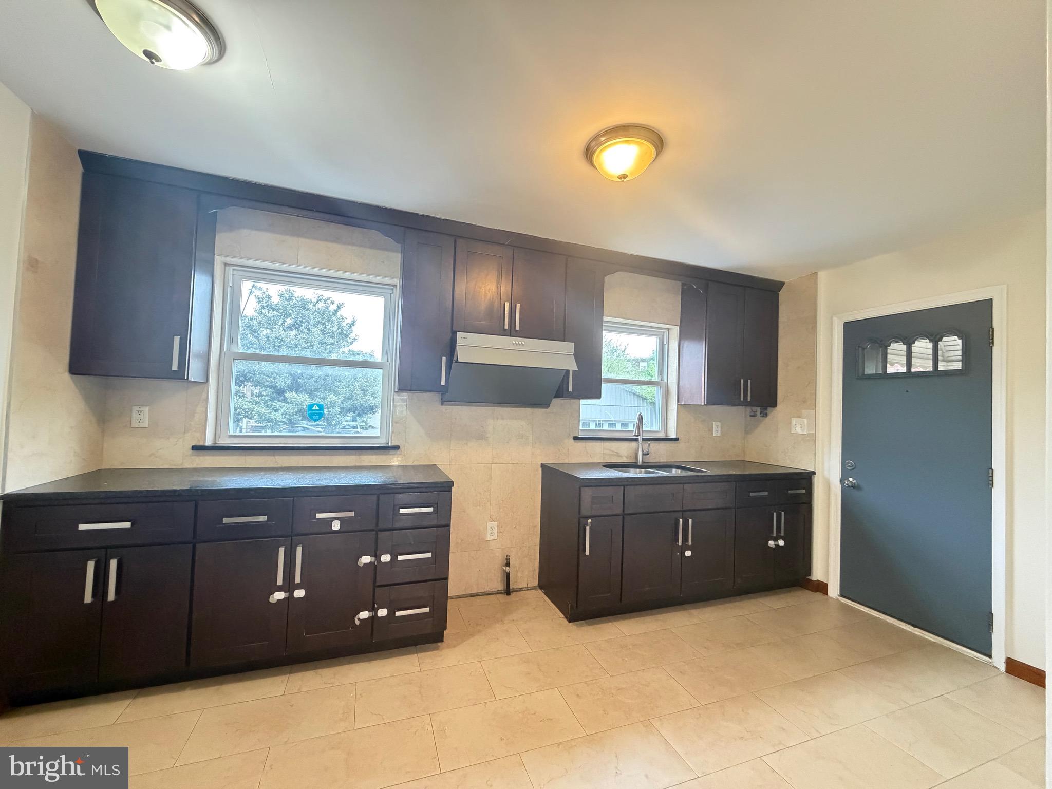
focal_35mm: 14
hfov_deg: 102.1
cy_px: 394
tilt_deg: +1.3
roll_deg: -1.5
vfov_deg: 85.7
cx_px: 526
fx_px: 425
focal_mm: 2.22
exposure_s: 1/60
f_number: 2.2
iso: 640
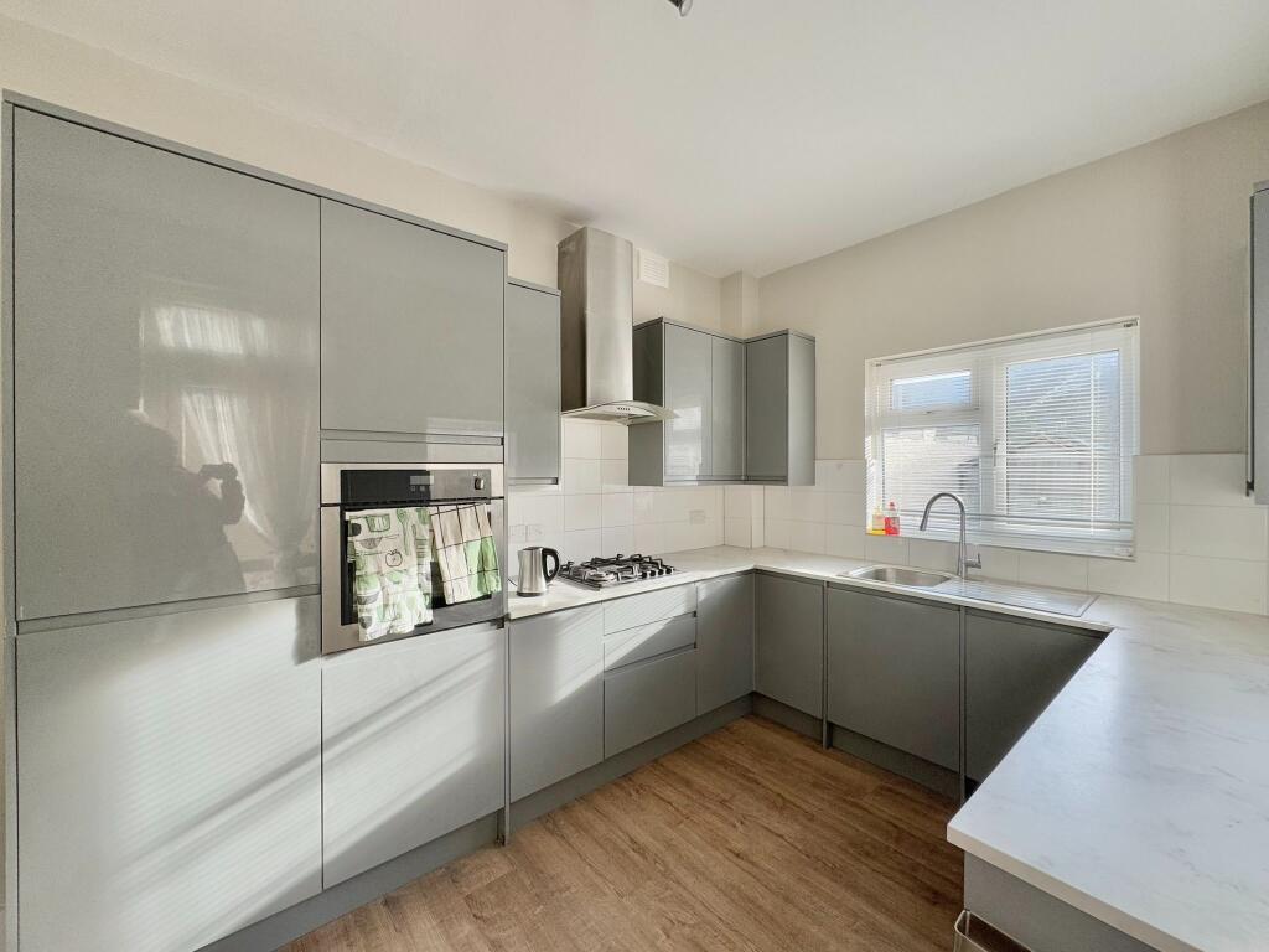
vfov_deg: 85.7
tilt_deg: -0.7
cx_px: 634
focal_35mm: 14
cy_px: 476
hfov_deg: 102.1
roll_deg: -0.1
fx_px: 513
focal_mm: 2.22
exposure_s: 1/99
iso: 80
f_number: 2.2
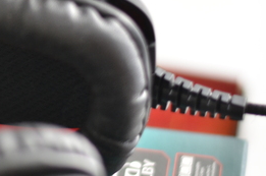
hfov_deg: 11.4
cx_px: -36
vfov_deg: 7.7
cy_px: 40
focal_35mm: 177
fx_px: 1305
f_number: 1.8
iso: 400
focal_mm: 50
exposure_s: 1/15
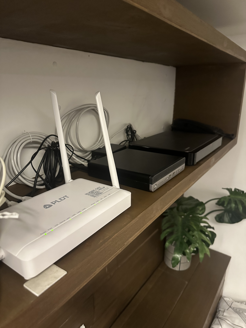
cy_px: 164
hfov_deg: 56.8
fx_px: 227
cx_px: 123
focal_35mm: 24
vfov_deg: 71.6
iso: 1000
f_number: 1.78
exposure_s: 1/39
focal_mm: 6.86
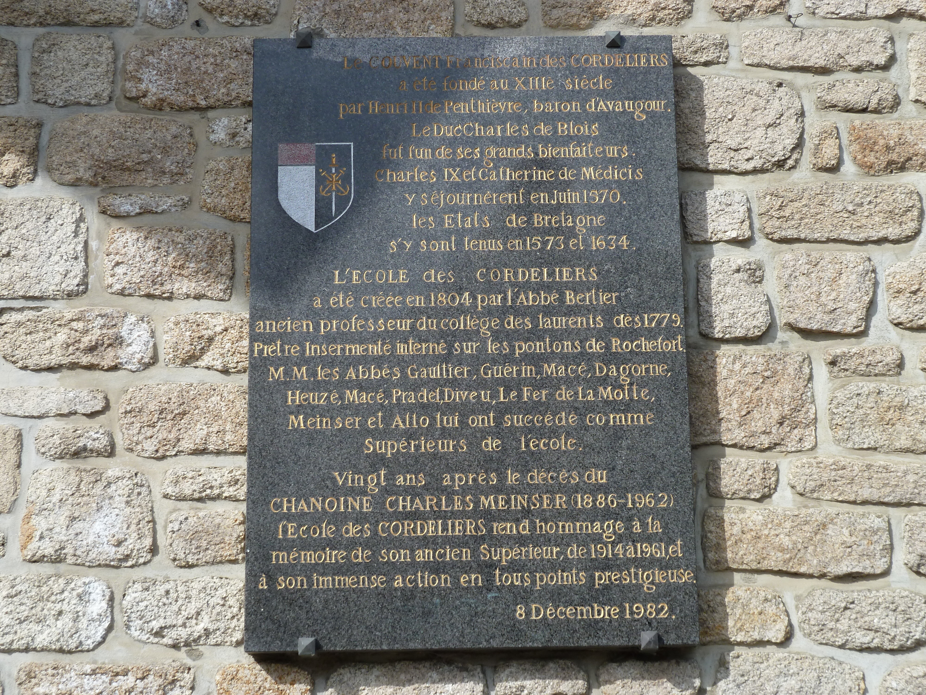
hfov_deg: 30.7
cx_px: 463
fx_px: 1685
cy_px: 348
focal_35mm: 63
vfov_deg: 23.3
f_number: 4
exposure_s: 1/400
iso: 80
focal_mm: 10.3
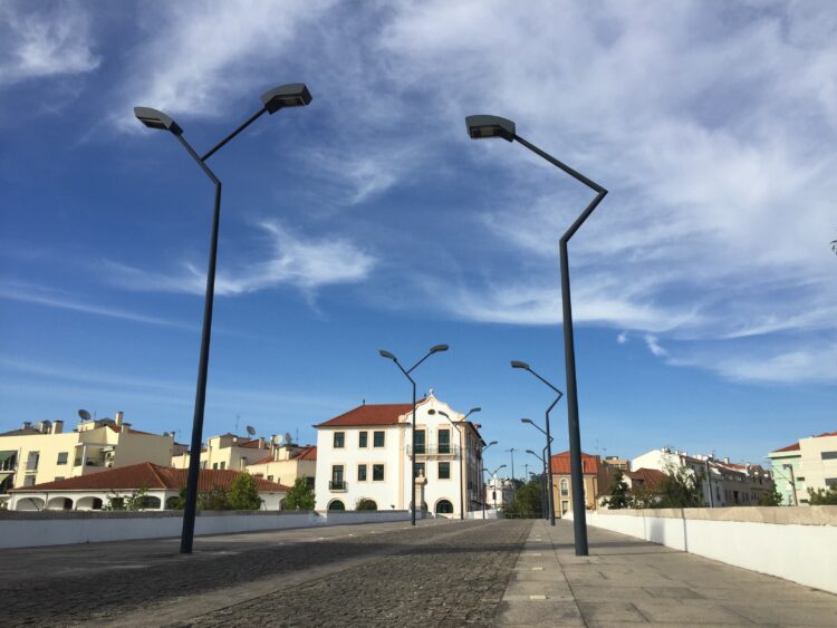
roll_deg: -2.8
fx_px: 701
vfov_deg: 48.3
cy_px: 314
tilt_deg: +17.0
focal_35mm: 29
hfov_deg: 61.6
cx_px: 418
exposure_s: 1/2083
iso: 32
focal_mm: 4.15
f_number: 2.2
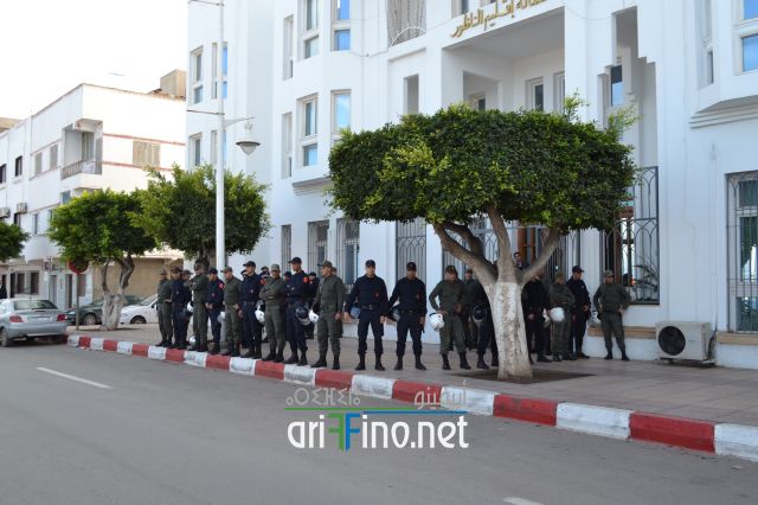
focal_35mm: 36
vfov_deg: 36.8
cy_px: 252
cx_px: 379
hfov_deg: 53.2
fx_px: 758
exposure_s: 1/160
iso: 100
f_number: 6.3
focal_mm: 24
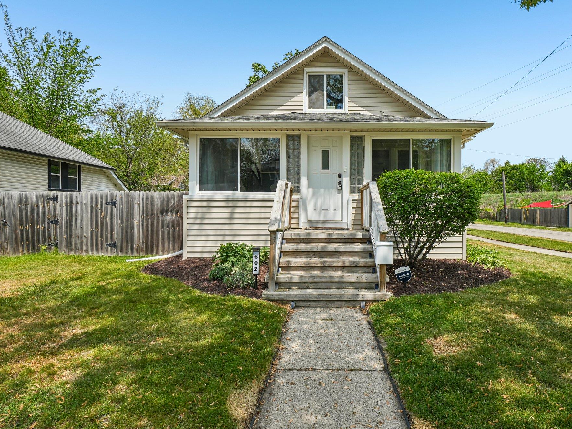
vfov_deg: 66.0
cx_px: 326
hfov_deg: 81.3
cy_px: 215
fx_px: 330
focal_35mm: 20
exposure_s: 1/250
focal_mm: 12
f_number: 8
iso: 100
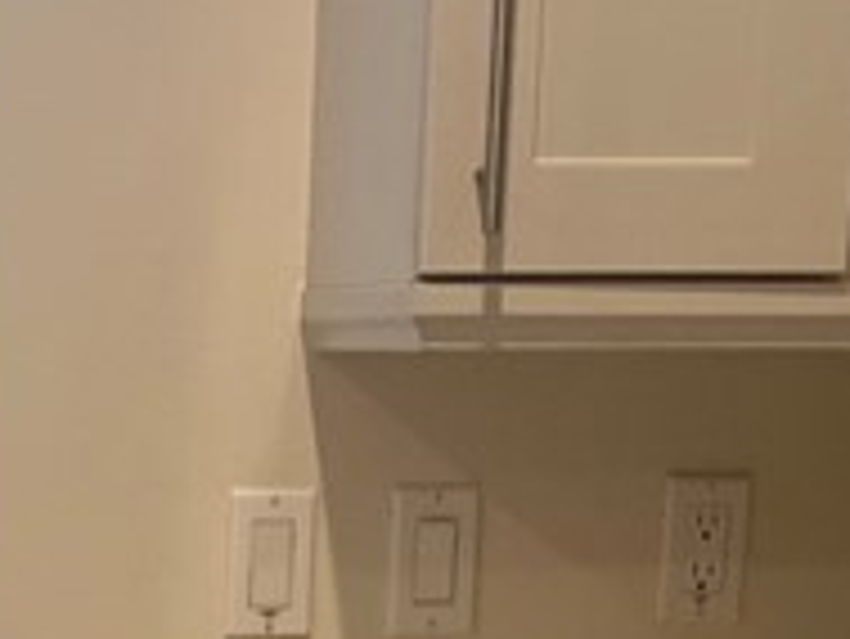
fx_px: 3464
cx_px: -270
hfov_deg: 13.5
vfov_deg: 9.9
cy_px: 1202
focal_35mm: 141
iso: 100
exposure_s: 1/120
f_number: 1.5
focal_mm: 5.7
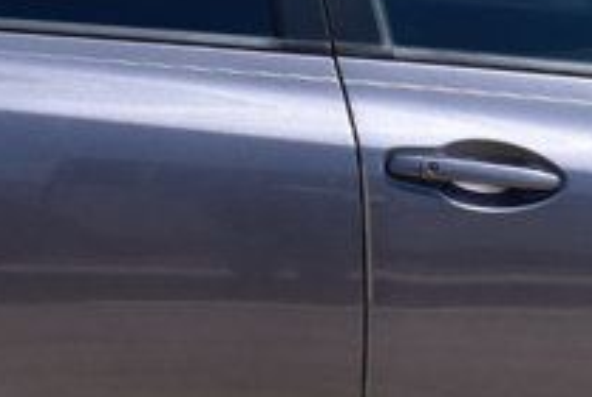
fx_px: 2898
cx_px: 391
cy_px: 150
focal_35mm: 176
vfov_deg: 7.8
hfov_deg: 11.7
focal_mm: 24
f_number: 11
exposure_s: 1/500
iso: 360
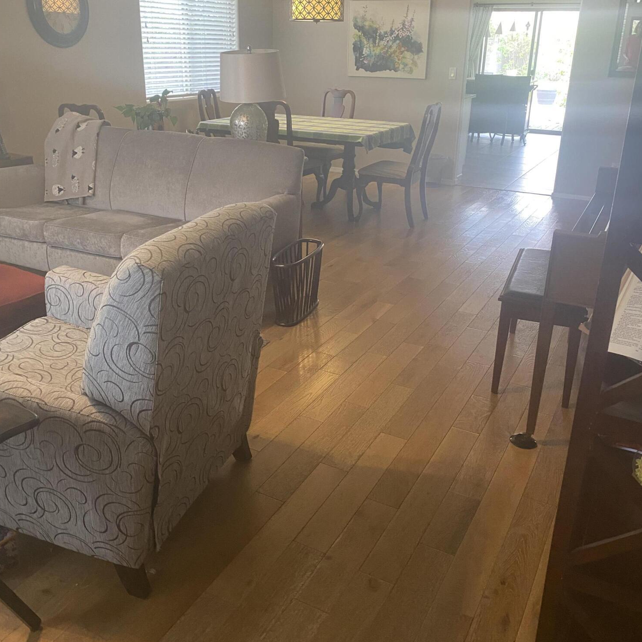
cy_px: 301
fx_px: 650
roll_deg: -0.4
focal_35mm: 31
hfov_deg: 52.5
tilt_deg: -20.3
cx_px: 319
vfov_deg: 52.5
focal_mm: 4.25
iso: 250
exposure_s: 1/60
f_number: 1.8
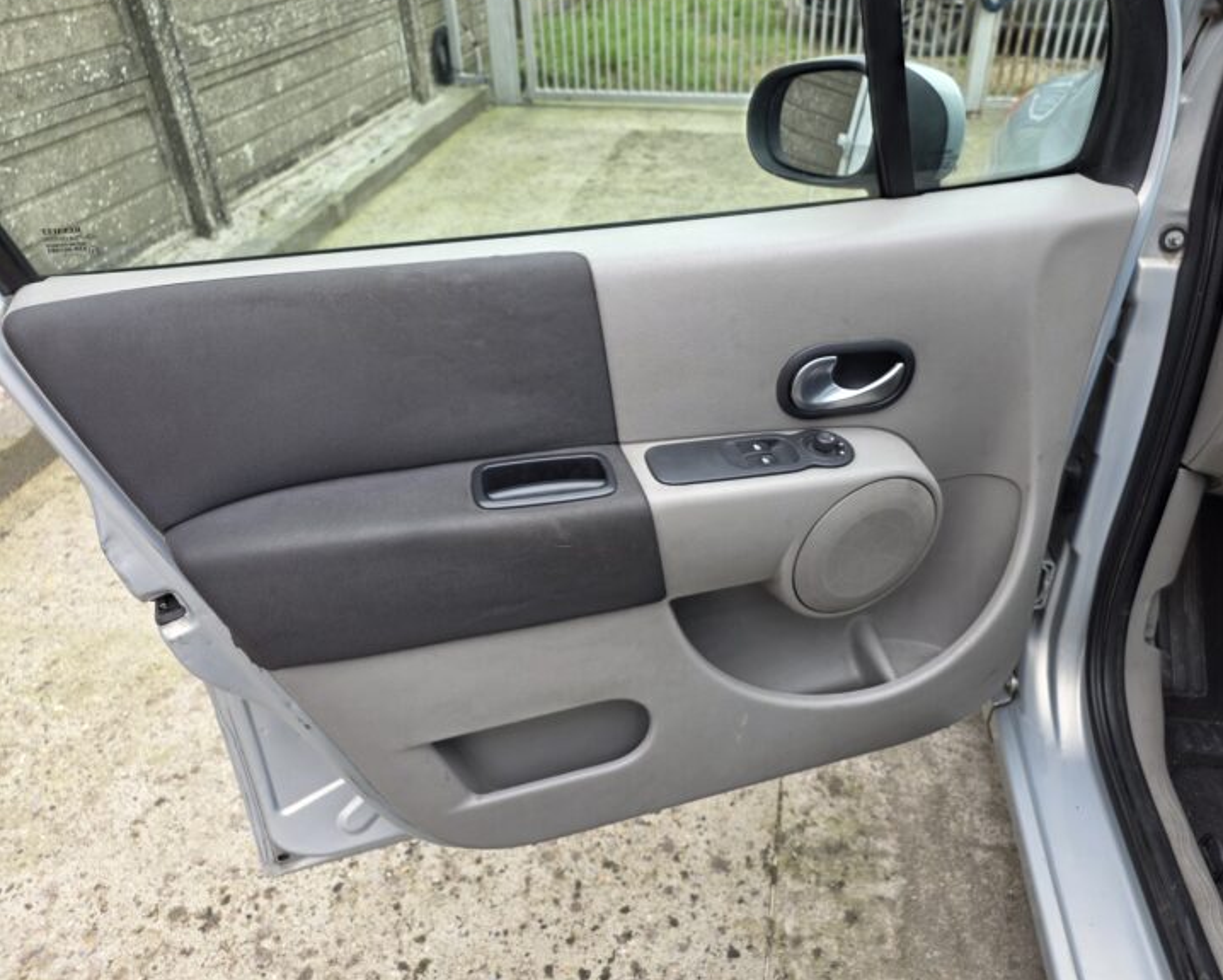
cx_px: 680
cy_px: 486
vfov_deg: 56.8
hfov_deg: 67.9
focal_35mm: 25
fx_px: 905
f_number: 1.7
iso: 50
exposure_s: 1/180
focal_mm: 6.25
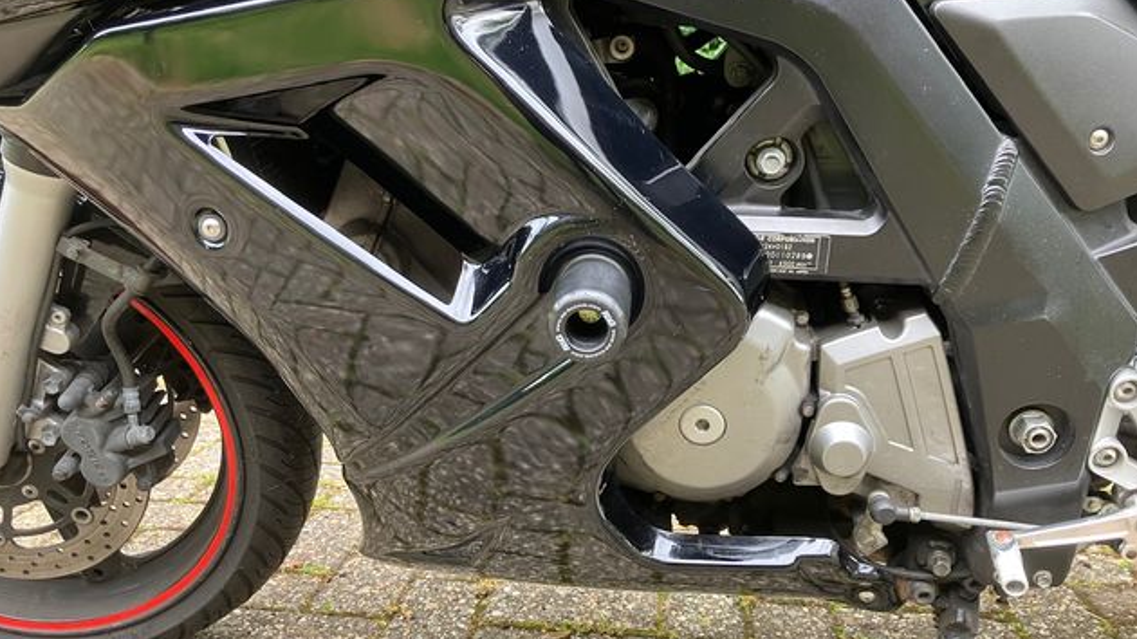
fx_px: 934
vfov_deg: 37.6
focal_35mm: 31
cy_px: 264
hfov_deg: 62.6
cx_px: 570
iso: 80
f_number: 1.8
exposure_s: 1/78
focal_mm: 3.99
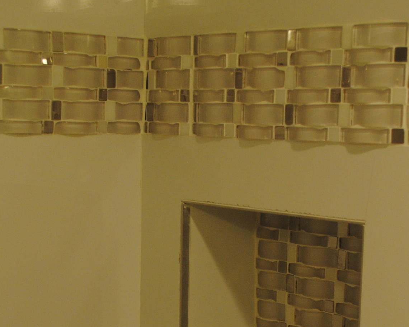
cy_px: 305
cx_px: 191
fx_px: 1077
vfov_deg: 17.0
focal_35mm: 89
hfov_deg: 21.5
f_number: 4
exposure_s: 1/40
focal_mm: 24
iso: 200
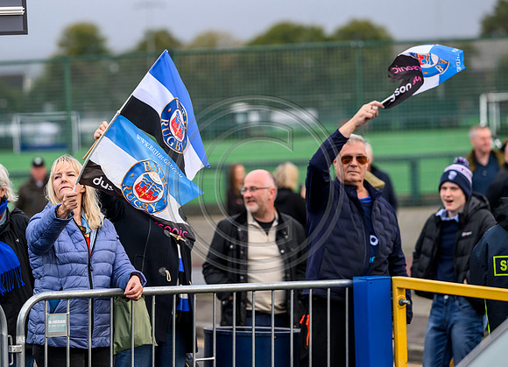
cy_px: 157
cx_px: 227
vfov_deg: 8.6
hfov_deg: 11.8
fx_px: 2449
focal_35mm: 169
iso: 2000
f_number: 3.2
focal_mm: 140
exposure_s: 1/2000
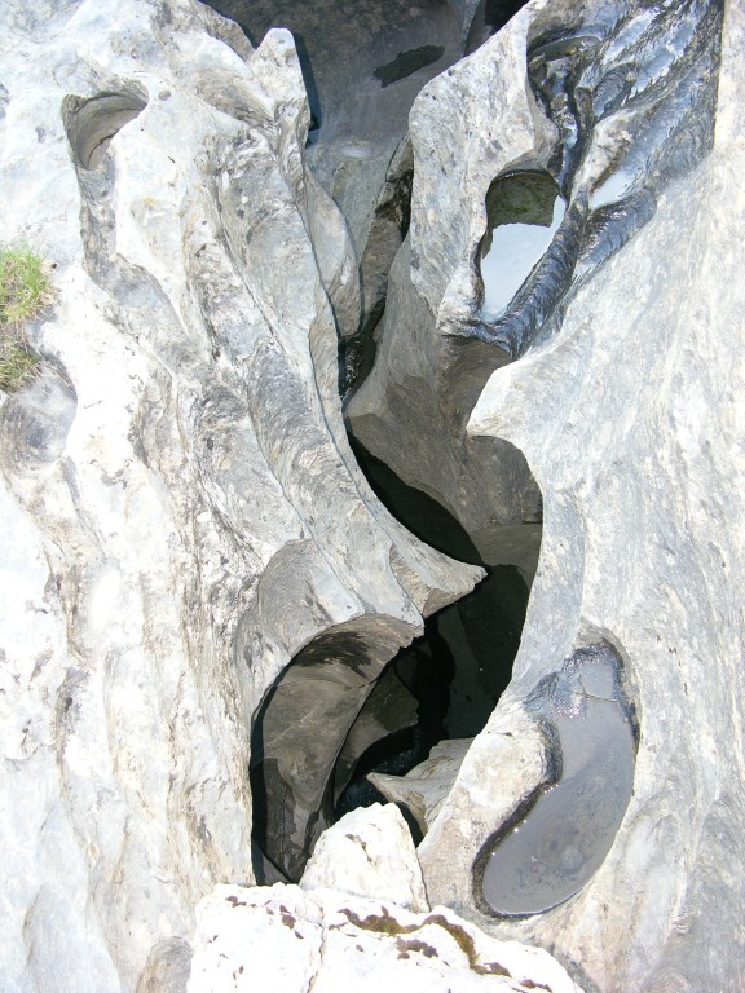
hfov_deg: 40.7
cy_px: 496
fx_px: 1004
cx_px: 372
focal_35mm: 35
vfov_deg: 52.6
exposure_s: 1/30
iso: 100
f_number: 2.8
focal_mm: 8.9
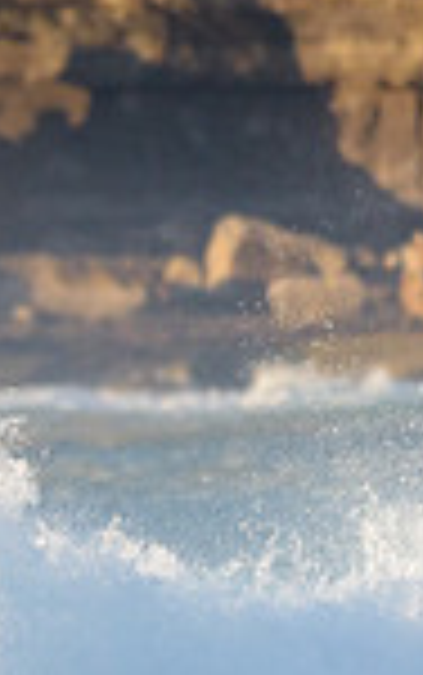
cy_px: 523
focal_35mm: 2413
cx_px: -493
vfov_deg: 0.9
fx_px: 44423
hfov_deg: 0.5
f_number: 5.6
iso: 640
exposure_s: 1/2000
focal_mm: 500
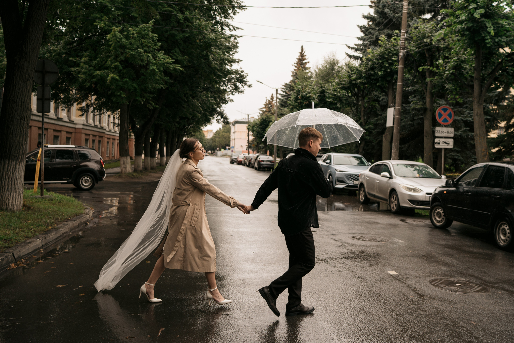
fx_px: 500
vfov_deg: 37.9
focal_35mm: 35
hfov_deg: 54.4
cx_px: 257
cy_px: 172
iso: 400
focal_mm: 35
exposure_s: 1/500
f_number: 3.5
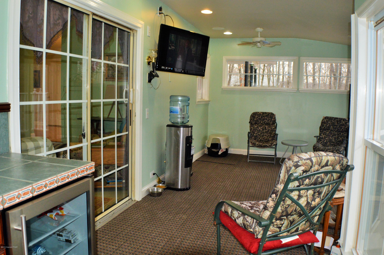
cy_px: 128
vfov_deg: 34.1
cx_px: 192
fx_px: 416
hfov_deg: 49.6
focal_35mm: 39
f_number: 4.2
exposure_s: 1/60
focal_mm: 26
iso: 1100
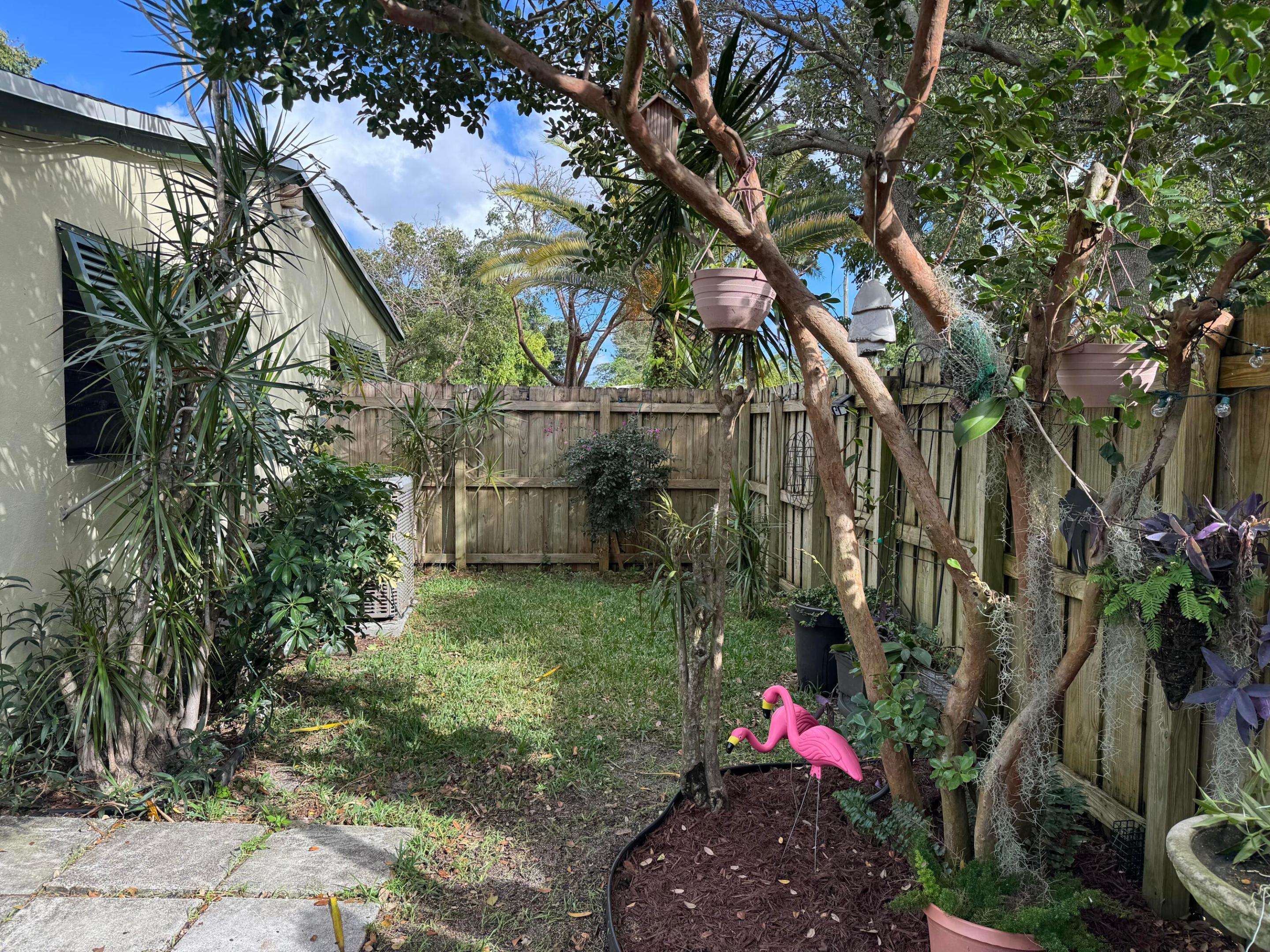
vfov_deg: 56.8
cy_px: 476
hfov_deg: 71.6
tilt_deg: -3.9
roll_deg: -0.4
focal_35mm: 24
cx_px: 635
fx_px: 881
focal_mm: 6.76
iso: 80
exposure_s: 1/925
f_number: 1.78
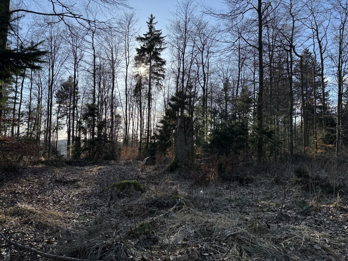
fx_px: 241
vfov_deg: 56.8
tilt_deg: +3.0
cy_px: 130
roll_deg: -1.9
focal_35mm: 24
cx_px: 174
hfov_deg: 71.6
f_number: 1.78
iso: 100
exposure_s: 1/1901
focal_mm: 6.76
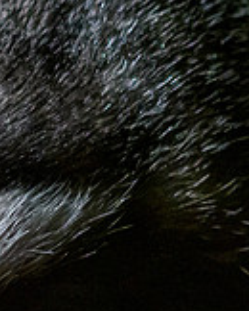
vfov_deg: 5.5
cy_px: 239
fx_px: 3255
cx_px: -241
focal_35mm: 354
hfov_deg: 4.3
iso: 1600
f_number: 1.8
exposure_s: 1/100
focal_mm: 45
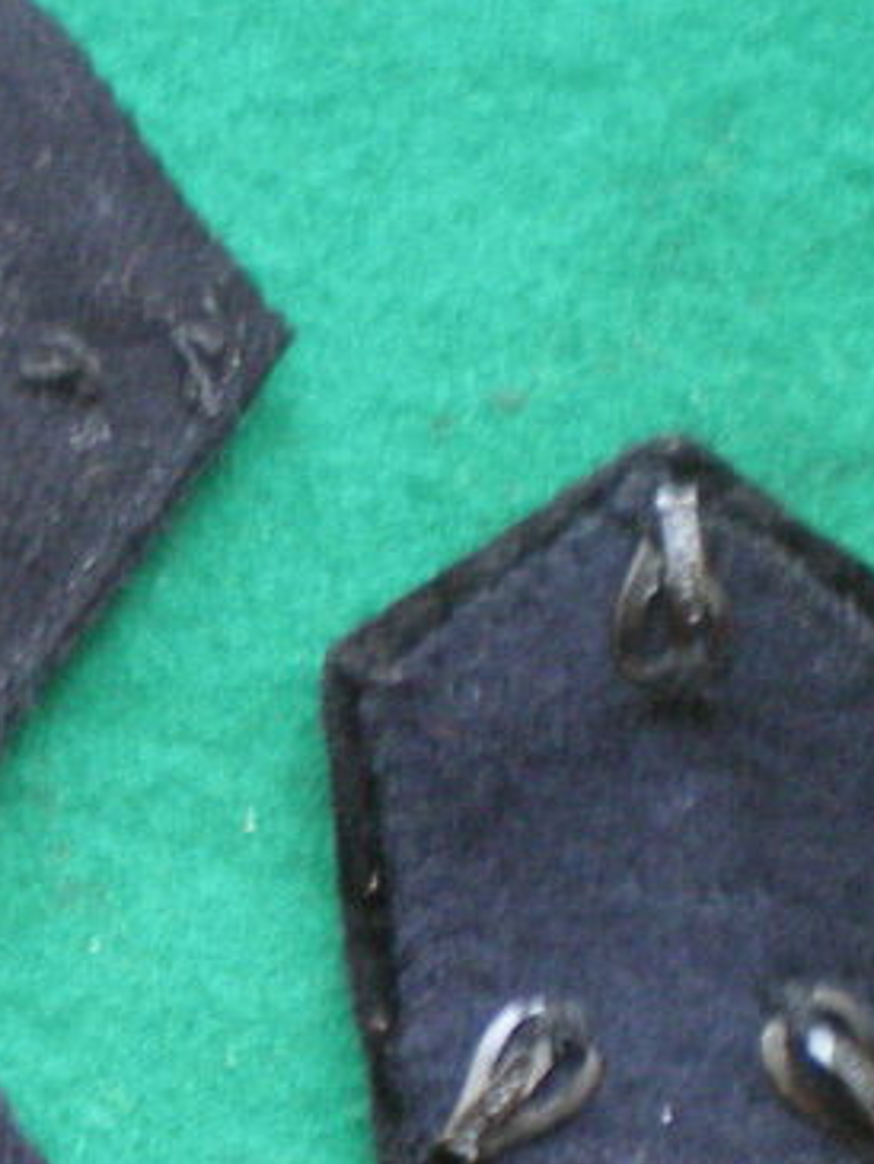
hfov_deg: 13.9
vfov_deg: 18.7
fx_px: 3499
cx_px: -121
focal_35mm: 104
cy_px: 931
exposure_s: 1/4
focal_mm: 6.3
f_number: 3.1
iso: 400
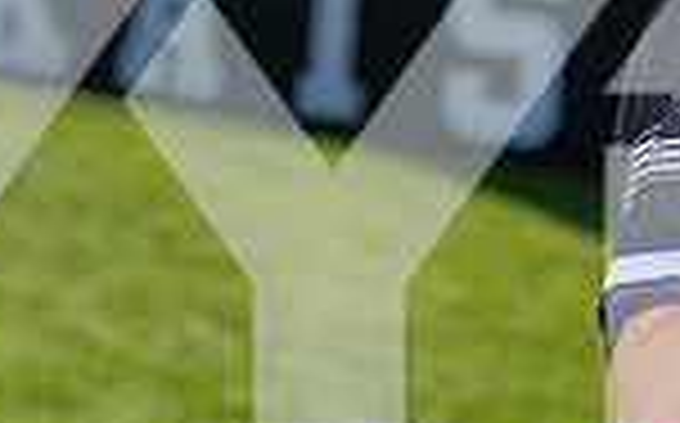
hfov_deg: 7.8
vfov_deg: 4.8
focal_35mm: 270
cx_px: 518
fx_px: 4998
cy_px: 209
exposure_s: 1/640
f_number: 4.5
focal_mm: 69
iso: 100
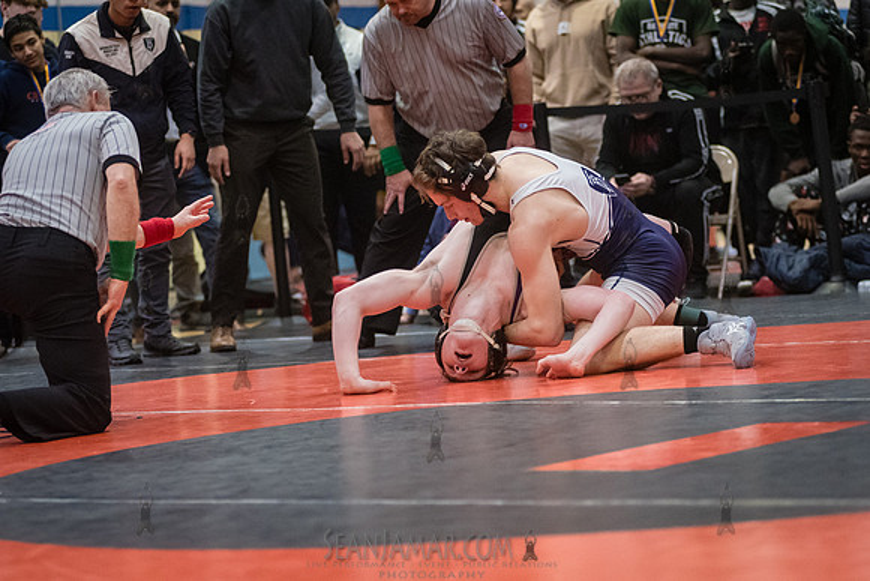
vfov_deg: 11.8
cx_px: 409
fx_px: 2816
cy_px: 294
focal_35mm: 116
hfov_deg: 17.6
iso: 8000
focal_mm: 100
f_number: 3.2
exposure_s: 1/500
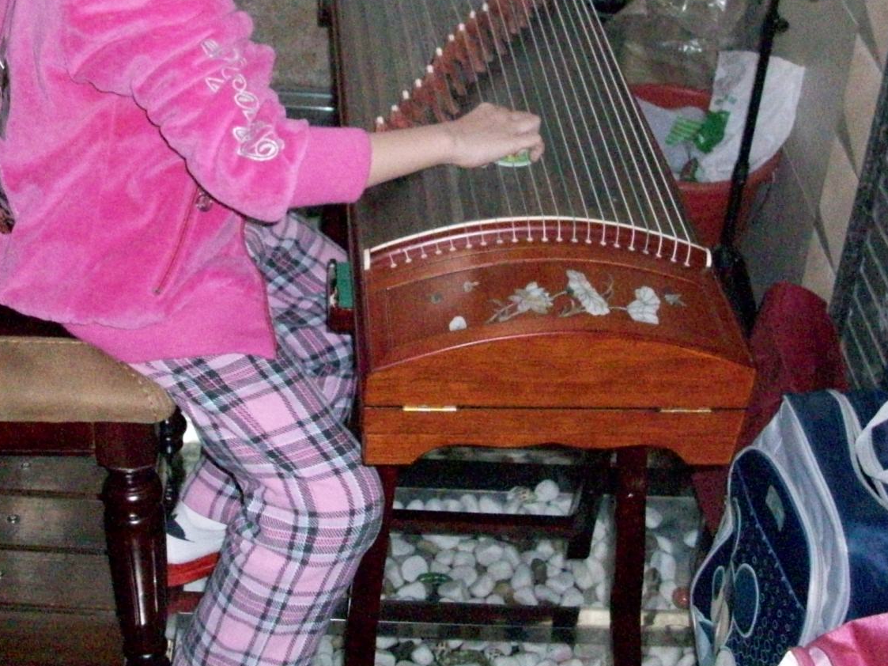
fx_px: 1590
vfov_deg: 23.0
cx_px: 450
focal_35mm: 62
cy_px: 64
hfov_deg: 31.2
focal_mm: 5.7
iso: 800
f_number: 2.8
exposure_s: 1/128
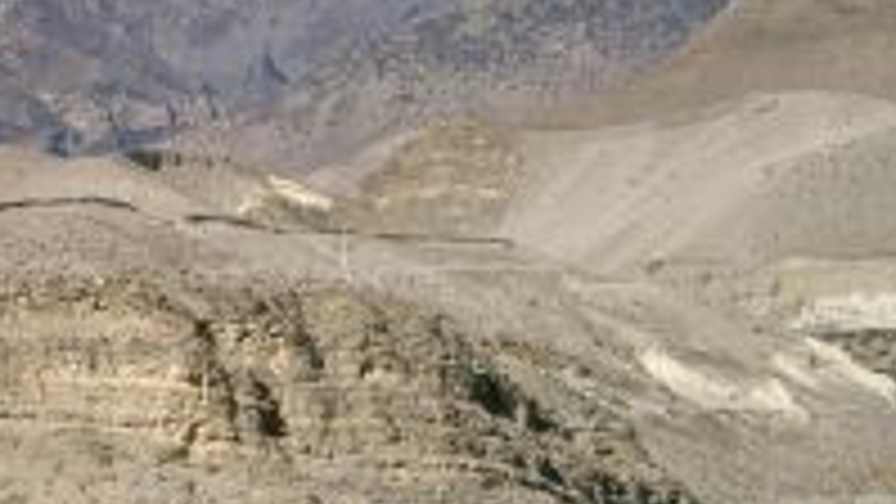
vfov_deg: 13.3
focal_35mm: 91
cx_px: 83
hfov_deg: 22.8
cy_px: 270
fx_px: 2162
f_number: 4.8
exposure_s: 1/1000
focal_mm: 8
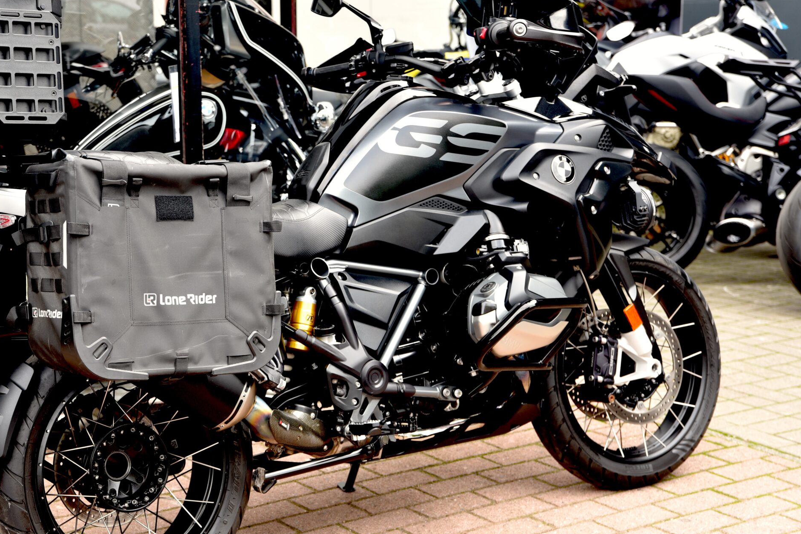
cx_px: 262
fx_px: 1692
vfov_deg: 18.0
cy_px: 257
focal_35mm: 76
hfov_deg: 26.5
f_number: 5
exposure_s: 1/100
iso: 200
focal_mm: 56
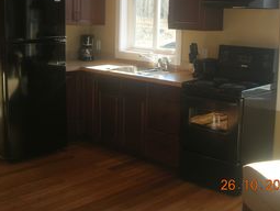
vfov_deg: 29.5
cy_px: 65
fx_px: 397
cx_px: 163
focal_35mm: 49
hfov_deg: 38.8
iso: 50
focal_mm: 5.7
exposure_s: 1/69.6
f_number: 2.9
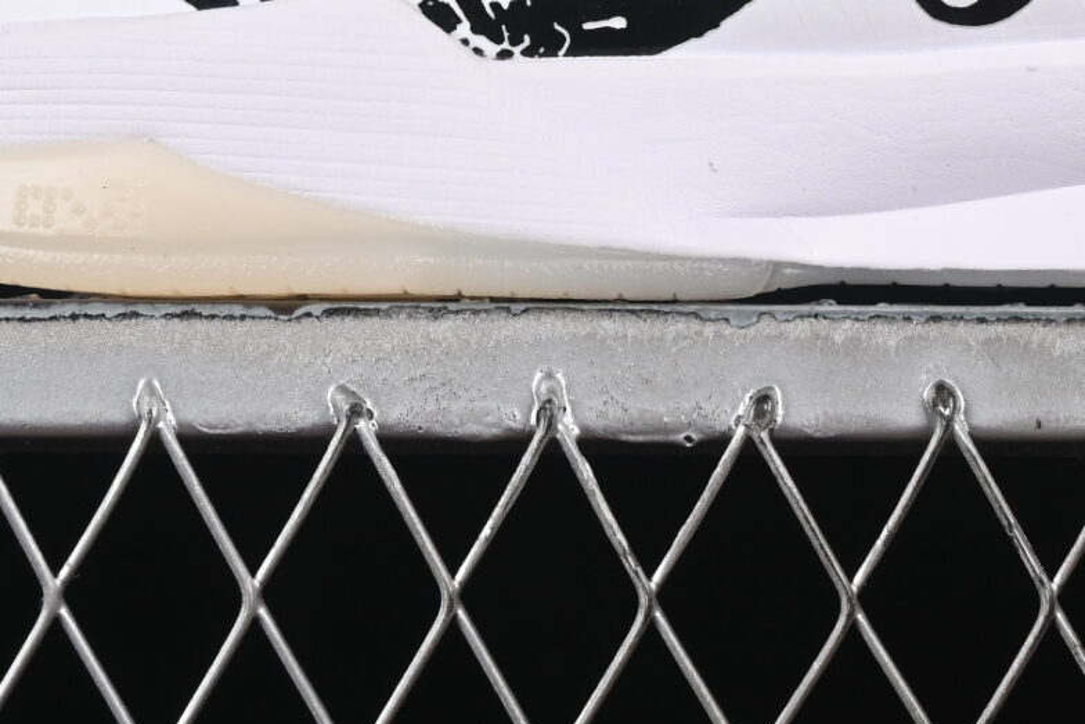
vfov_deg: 5.5
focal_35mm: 245
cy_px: -424
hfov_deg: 8.4
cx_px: 709
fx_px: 7385
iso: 160
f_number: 8
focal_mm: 50
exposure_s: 1/80
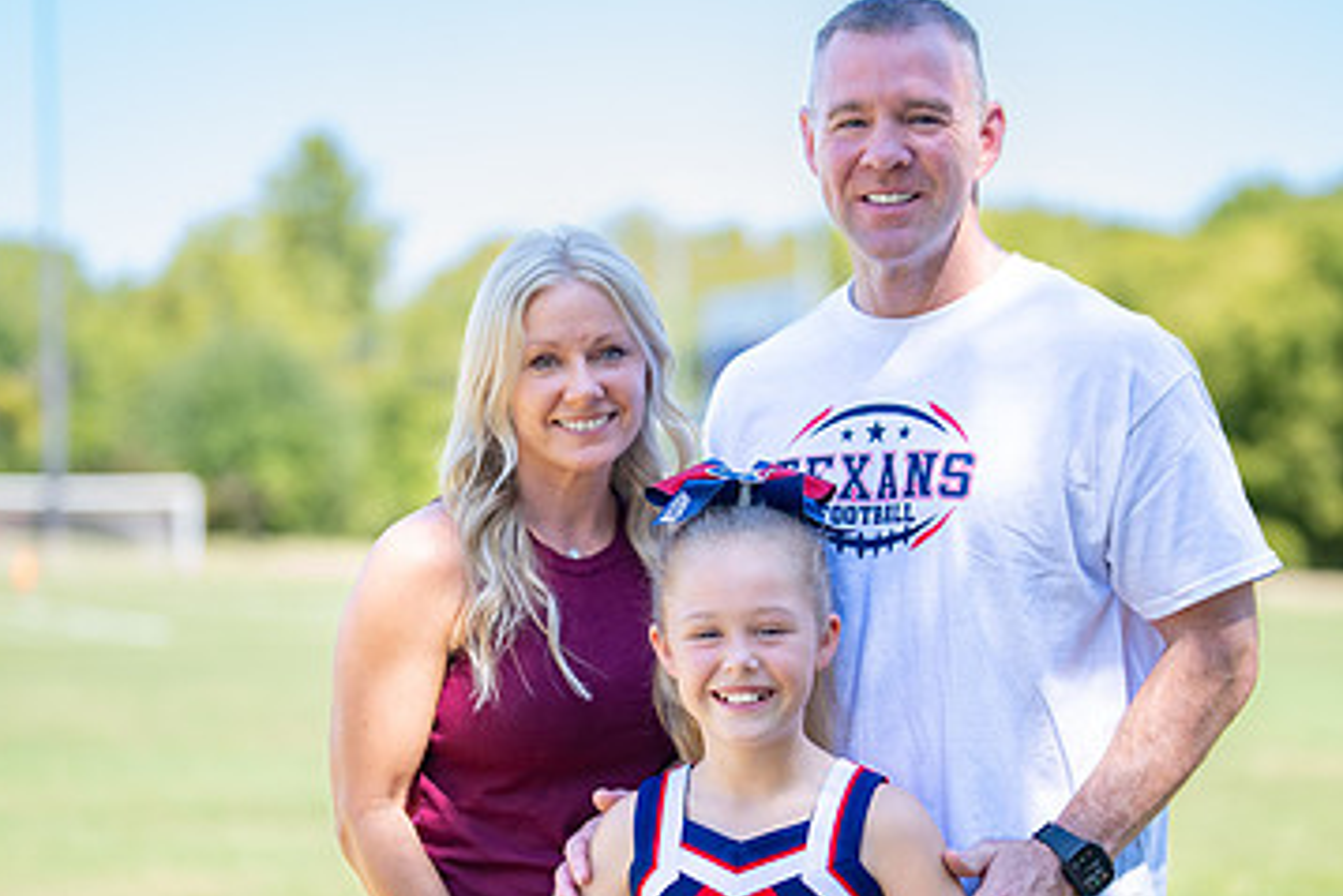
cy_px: 627
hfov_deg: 22.6
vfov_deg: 15.2
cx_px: 750
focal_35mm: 90
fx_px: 3359
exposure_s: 1/1250
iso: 100
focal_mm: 50
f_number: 1.2
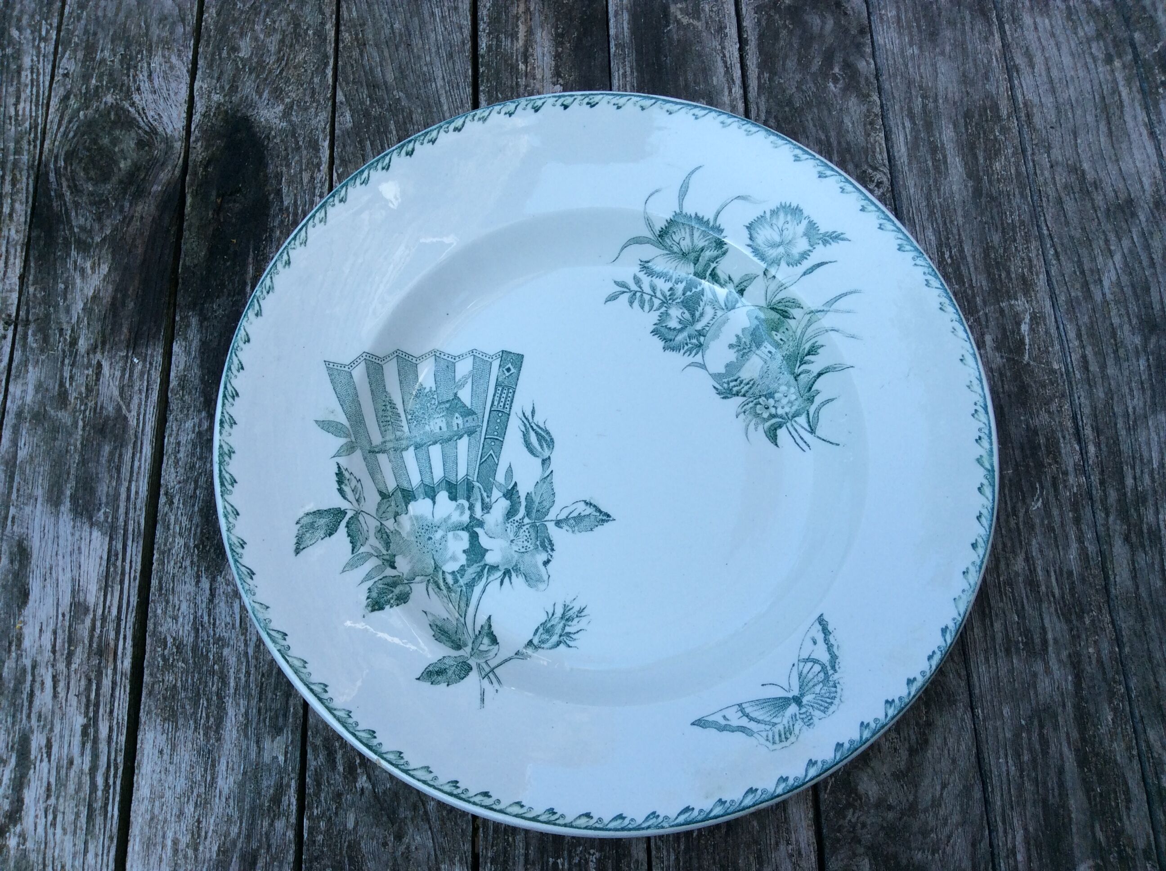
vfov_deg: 44.1
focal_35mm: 32
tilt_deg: -69.3
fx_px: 1076
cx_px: 583
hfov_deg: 56.9
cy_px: 436
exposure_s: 1/384
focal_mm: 3.3
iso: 32
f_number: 2.4
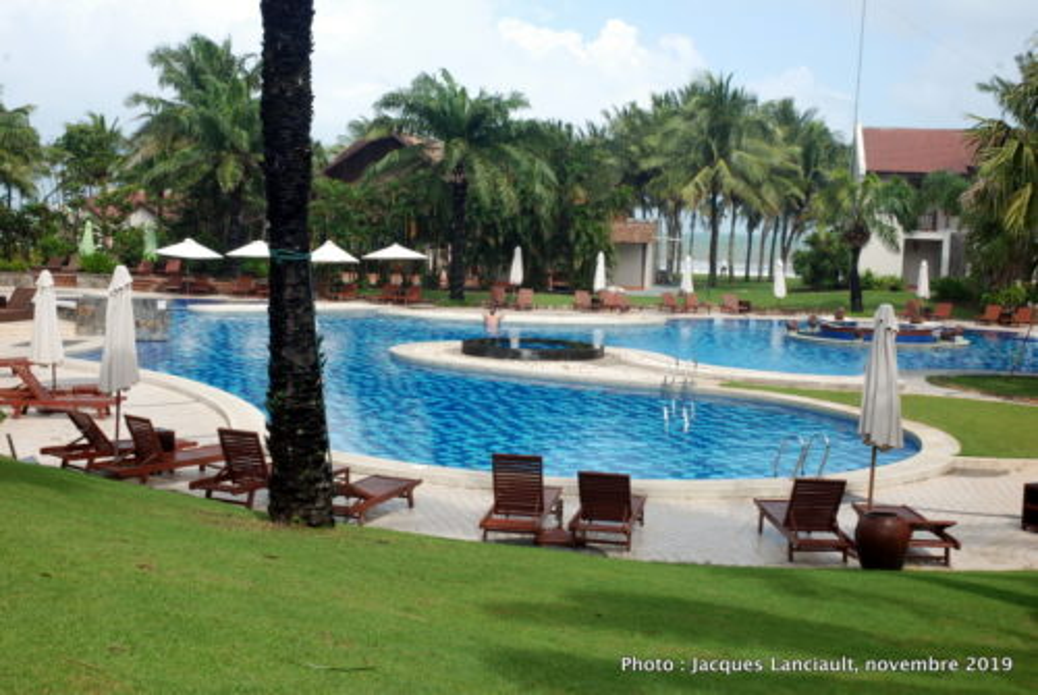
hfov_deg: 38.8
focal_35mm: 51
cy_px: 348
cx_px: 519
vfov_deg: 26.6
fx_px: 1473
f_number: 16
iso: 100
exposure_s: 1/50
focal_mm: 34
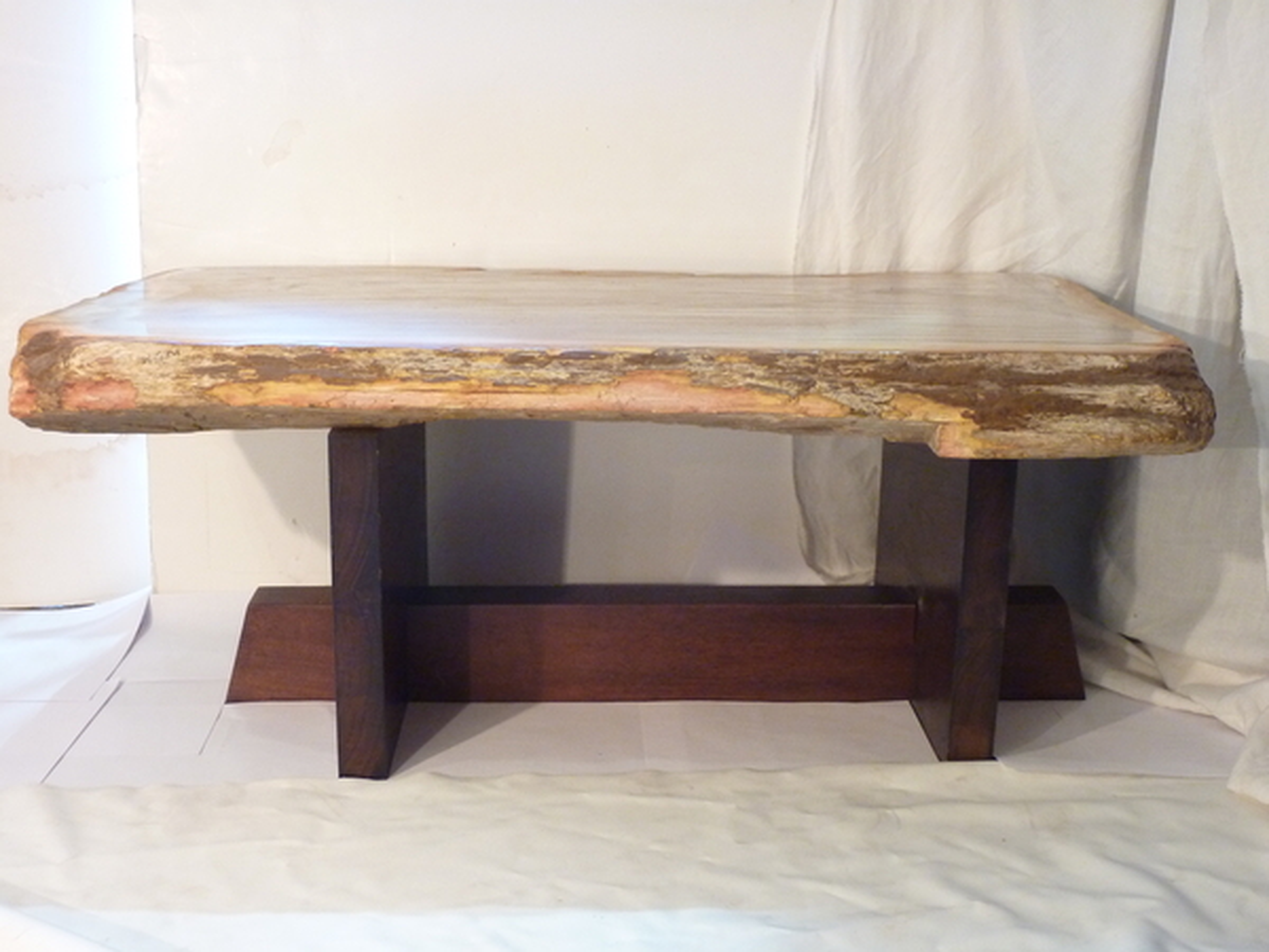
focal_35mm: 45
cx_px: 634
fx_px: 1650
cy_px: 476
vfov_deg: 32.2
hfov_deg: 42.1
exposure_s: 1/8
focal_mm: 7.3
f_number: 3.7
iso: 400
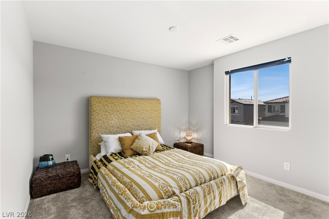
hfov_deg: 93.3
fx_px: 155
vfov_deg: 70.4
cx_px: 164
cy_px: 110
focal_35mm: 17
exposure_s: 1/60
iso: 500
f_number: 8
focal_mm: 17
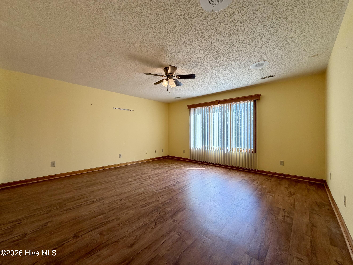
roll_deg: +0.3
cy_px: 132
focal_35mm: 14
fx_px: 143
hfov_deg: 102.1
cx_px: 176
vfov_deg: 85.7
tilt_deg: +0.0
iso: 100
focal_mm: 2.22
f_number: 2.2
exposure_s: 1/120
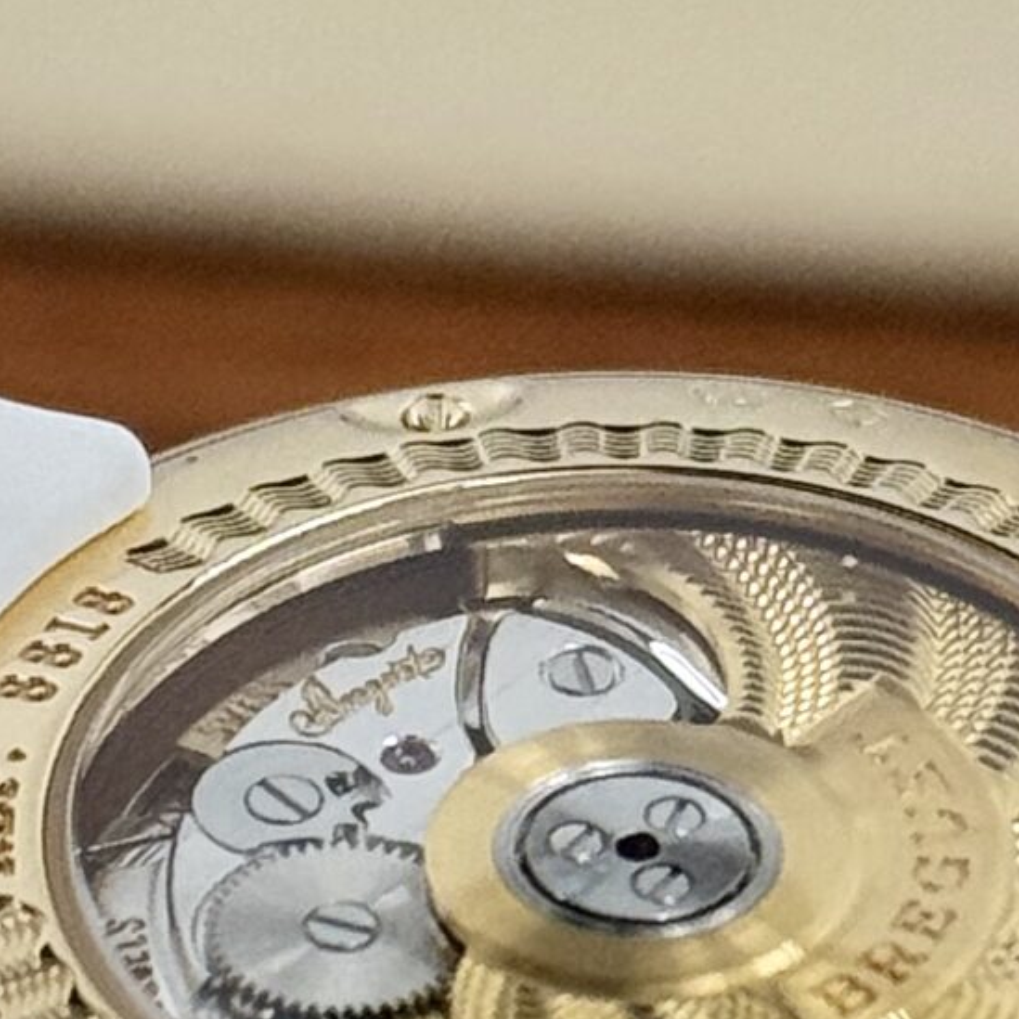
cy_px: 1008
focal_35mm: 198
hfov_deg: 8.8
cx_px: 635
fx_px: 6594
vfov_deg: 8.8
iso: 64
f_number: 1.78
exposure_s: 1/433
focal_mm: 6.76
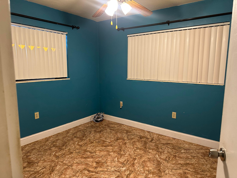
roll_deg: +0.6
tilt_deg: -6.6
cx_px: 118
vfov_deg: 56.8
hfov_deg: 71.6
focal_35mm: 24
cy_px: 89
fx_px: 164
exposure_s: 1/60
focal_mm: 6.86
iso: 250
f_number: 1.78
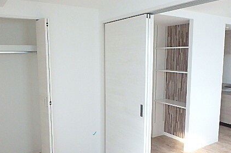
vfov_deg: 39.8
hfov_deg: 57.1
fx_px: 212
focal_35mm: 33
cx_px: 101
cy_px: 87
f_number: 3.5
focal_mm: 3.7
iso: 800
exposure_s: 1/20
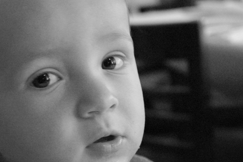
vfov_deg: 12.1
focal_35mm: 113
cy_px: 110
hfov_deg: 18.1
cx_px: 93
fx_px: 763
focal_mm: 35
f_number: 4.2
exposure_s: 1/30
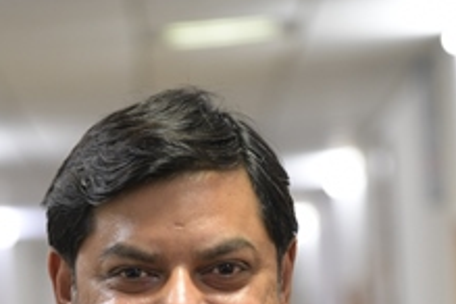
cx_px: 168
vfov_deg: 5.5
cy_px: 427
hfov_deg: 8.4
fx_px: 3116
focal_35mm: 246
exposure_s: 1/100
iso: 2500
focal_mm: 120
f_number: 4
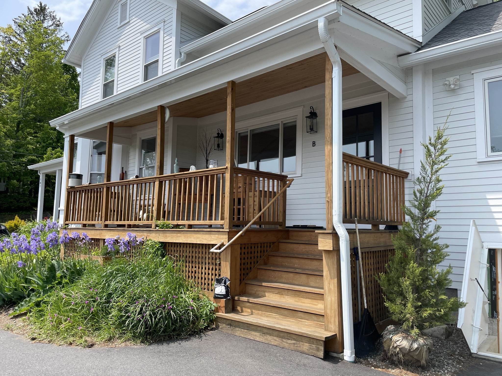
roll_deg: -1.3
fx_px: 377
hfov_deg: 67.3
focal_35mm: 26
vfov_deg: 53.1
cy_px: 188
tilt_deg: +6.0
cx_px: 251
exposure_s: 1/1825
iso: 32
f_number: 1.6
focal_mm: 4.2
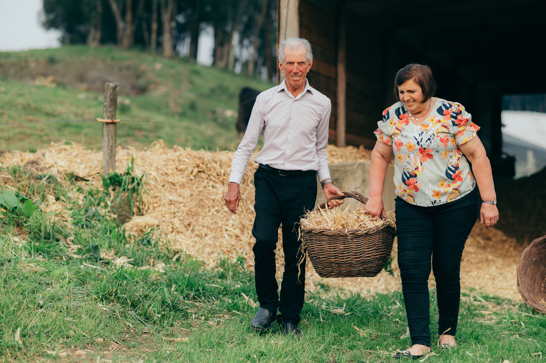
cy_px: 182
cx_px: 273
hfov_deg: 23.9
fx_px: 1288
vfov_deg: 16.0
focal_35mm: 85
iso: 250
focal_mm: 85
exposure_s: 1/2000
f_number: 2
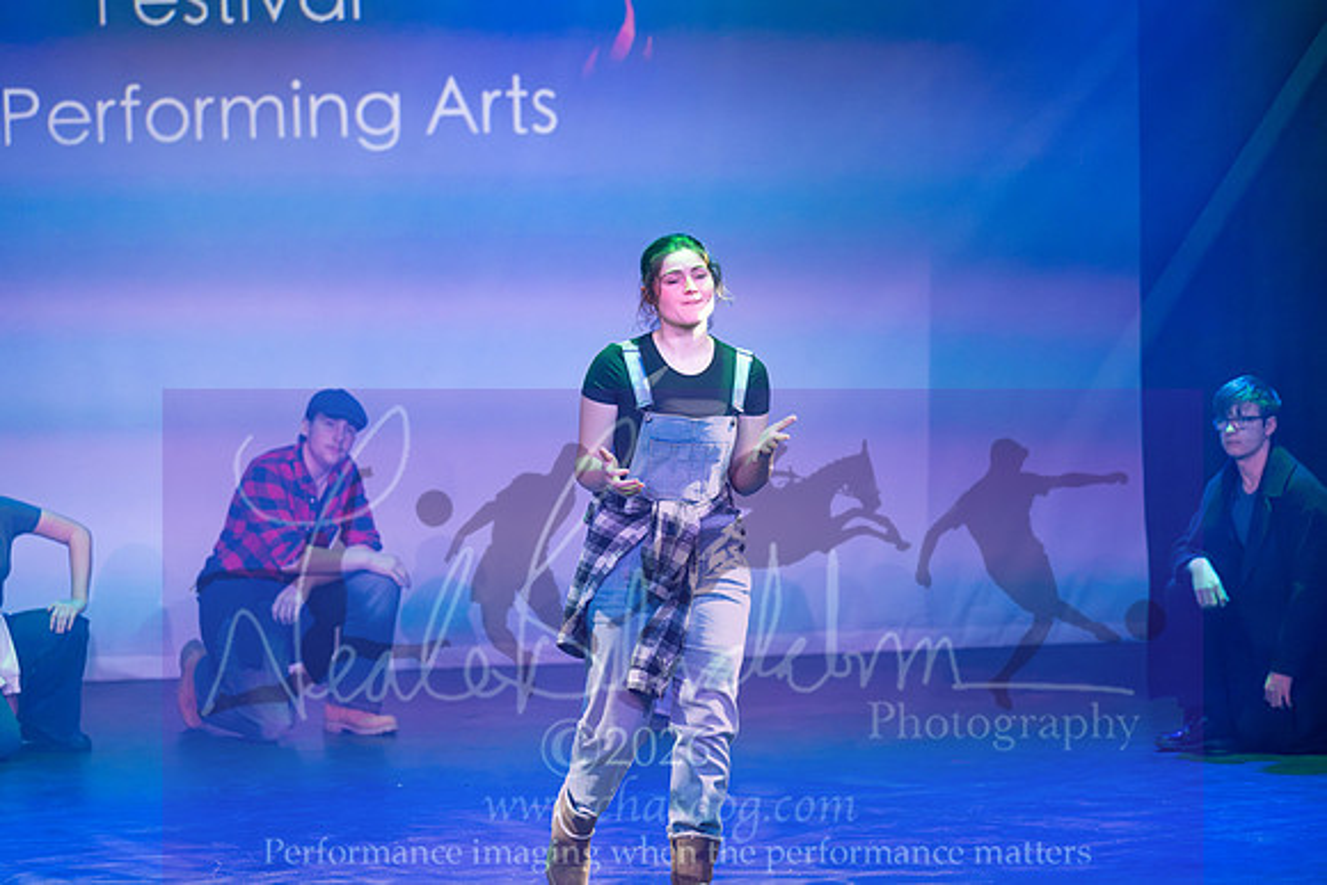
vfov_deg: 10.2
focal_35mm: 135
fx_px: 4977
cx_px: 664
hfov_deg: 15.2
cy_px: 442
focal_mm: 135
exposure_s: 1/800
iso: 5000
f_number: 4
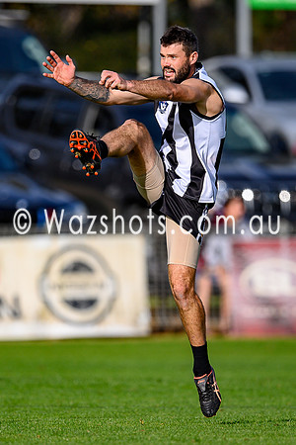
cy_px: 255
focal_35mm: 1100
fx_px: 13565
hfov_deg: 1.3
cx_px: 129
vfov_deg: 1.9
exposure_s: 1/1600
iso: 100
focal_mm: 500
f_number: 4
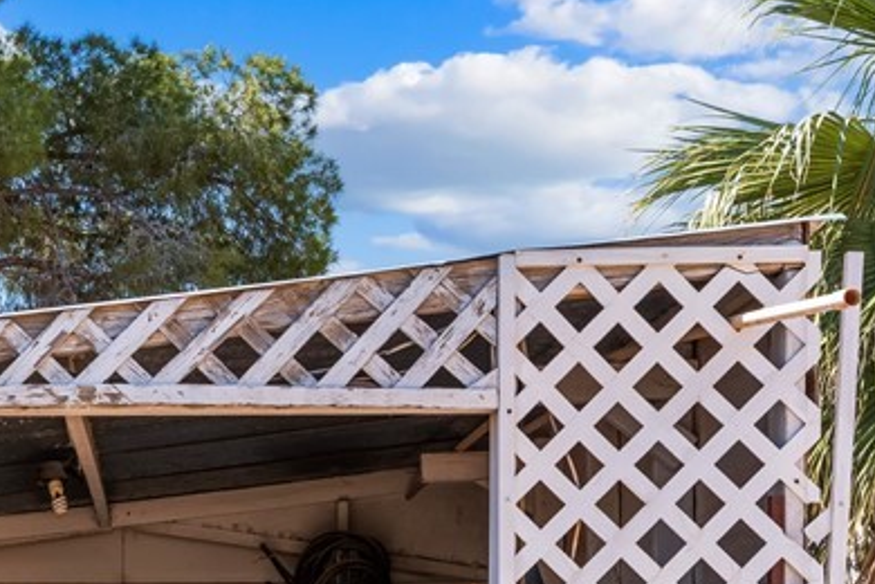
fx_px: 1555
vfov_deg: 19.7
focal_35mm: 64
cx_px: 128
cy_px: 732
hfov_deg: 30.4
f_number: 8
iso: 500
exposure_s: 1/8000
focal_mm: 23
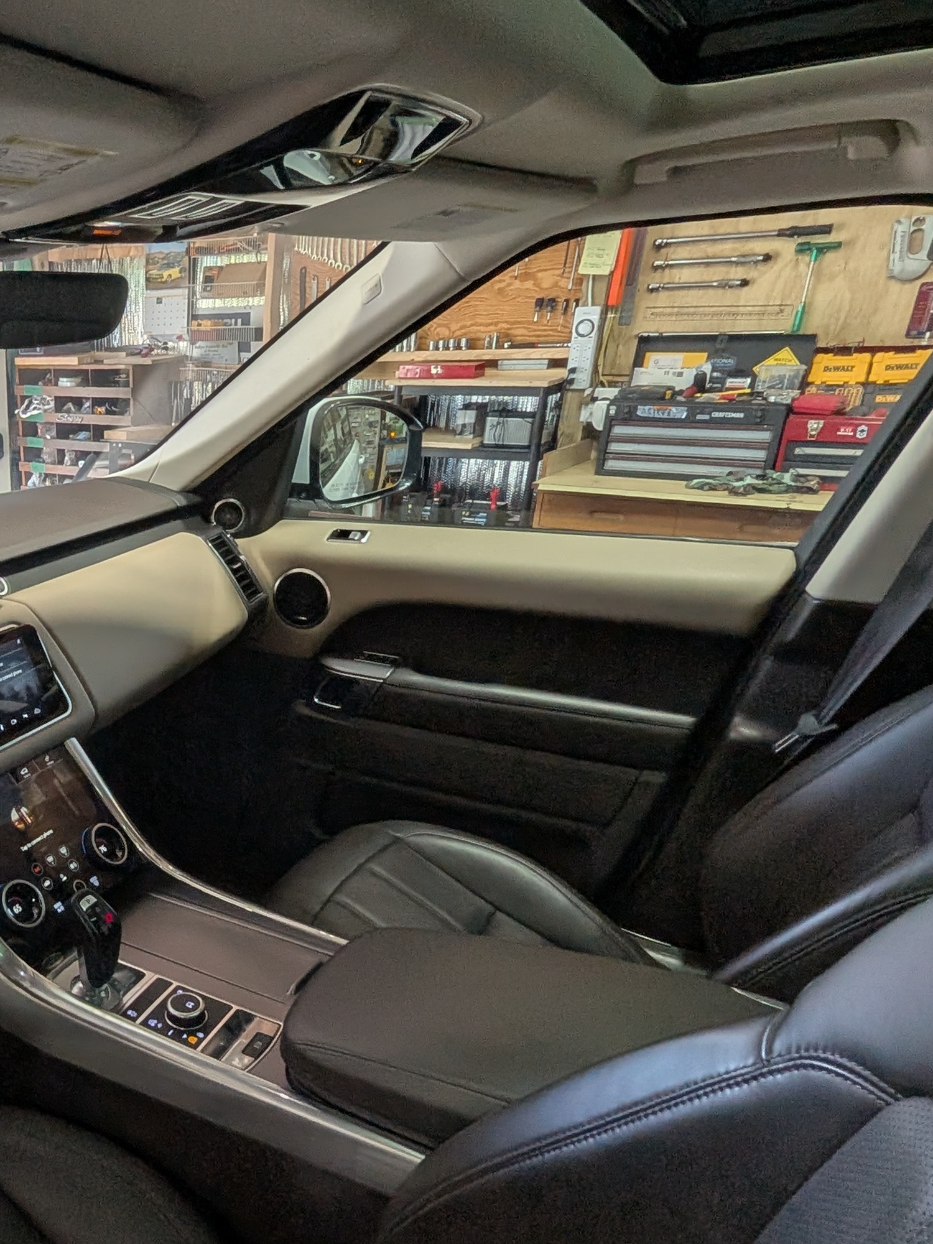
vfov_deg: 66.8
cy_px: 734
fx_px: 934
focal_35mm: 26
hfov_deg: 45.2
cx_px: 9
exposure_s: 1/120
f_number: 2.2
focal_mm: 1.54
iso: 77
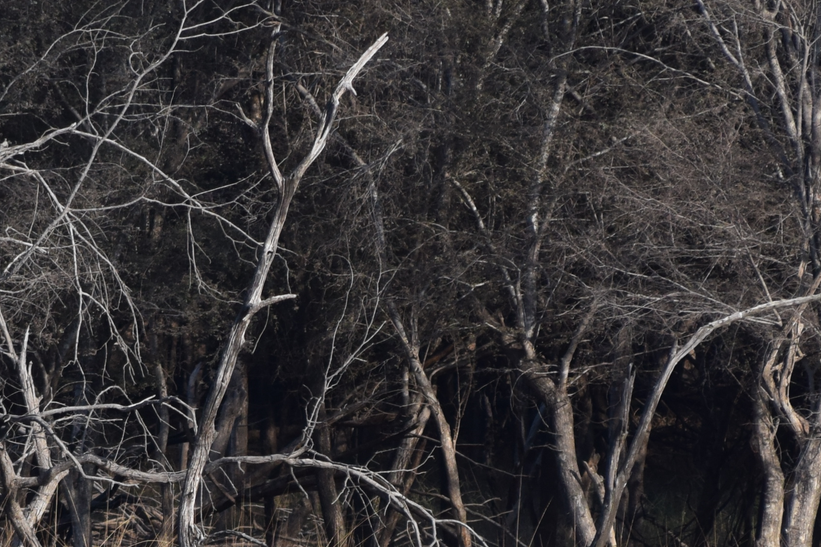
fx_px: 24056
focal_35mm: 1055
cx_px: 237
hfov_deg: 2.0
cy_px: 732
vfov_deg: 1.3
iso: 400
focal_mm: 200
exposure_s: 1/1600
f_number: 5.6
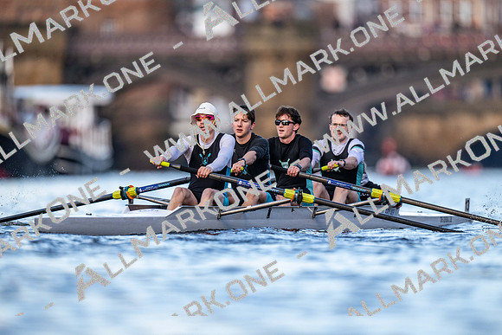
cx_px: 251
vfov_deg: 2.3
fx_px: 8368
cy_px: 168
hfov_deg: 3.4
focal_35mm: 600
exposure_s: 1/2500
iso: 1250
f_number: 4
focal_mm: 600
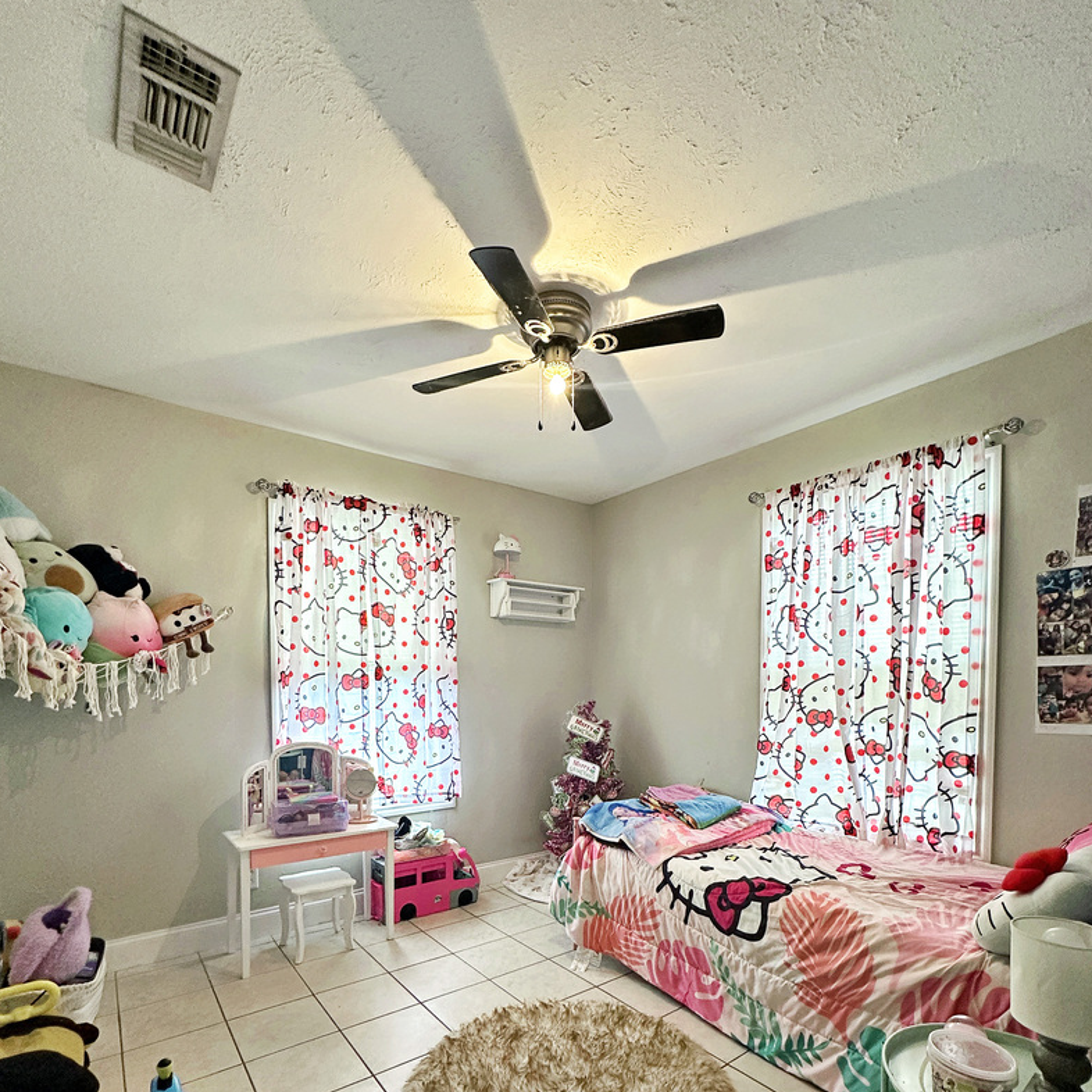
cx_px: 536
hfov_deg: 84.0
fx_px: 607
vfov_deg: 81.6
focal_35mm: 17
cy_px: 711
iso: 320
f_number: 2.2
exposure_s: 1/120
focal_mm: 2.22
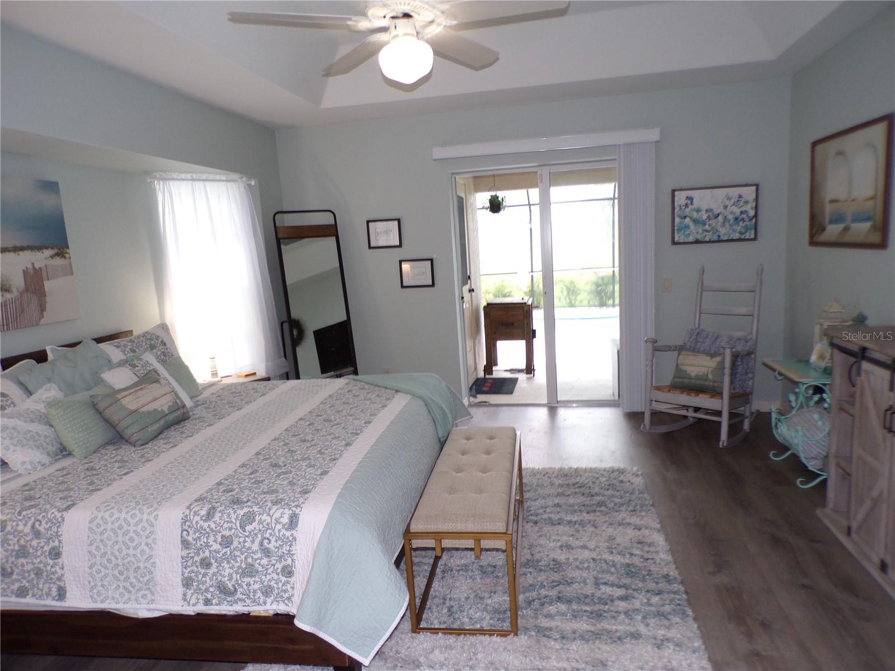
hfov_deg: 71.6
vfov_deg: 56.8
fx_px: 621
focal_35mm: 24
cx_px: 448
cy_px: 336
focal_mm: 4.3
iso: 145
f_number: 3
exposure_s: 1/34
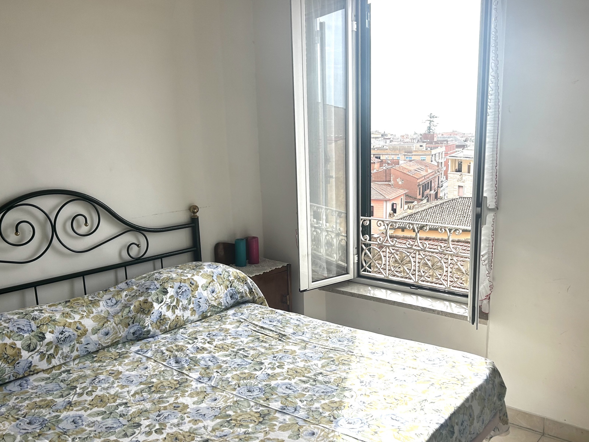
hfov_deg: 55.0
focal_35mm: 33
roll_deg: +1.4
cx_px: 349
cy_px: 244
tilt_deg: -12.1
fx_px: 562
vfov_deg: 42.9
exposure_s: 1/1724
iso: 50
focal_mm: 5.7
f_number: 1.5
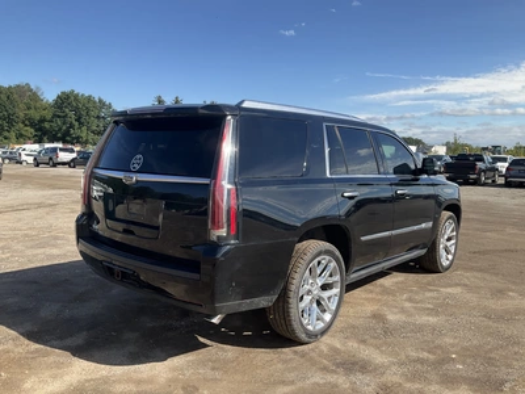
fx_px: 440
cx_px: 262
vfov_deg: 48.2
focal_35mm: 29
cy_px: 197
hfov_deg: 61.7
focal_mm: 3
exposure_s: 1/1412
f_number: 1.8
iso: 25
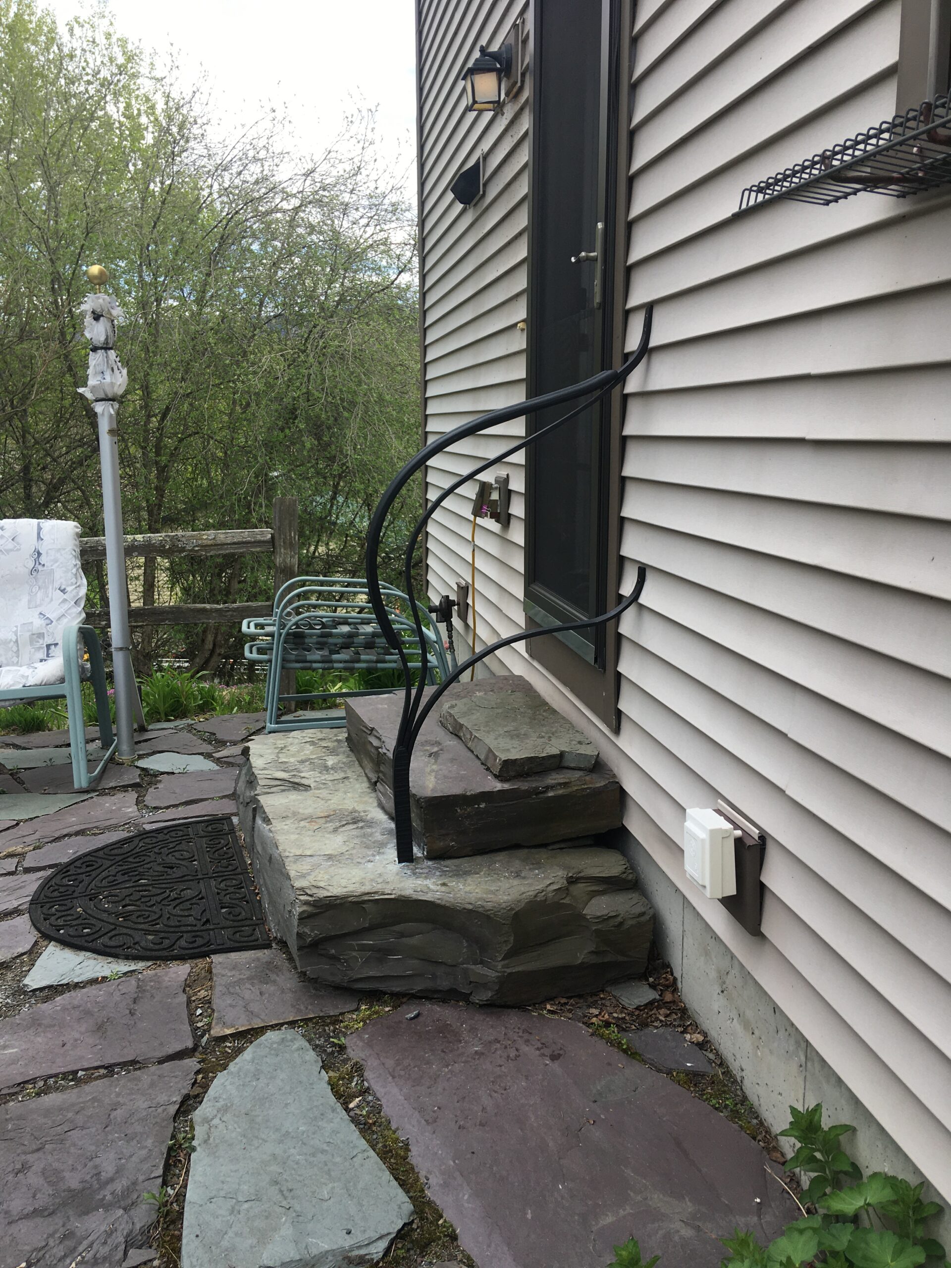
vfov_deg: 61.7
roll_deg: +0.2
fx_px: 1062
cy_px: 634
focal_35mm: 29
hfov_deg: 48.2
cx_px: 476
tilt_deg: -11.4
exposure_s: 1/565
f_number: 2.2
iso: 25
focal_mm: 4.15
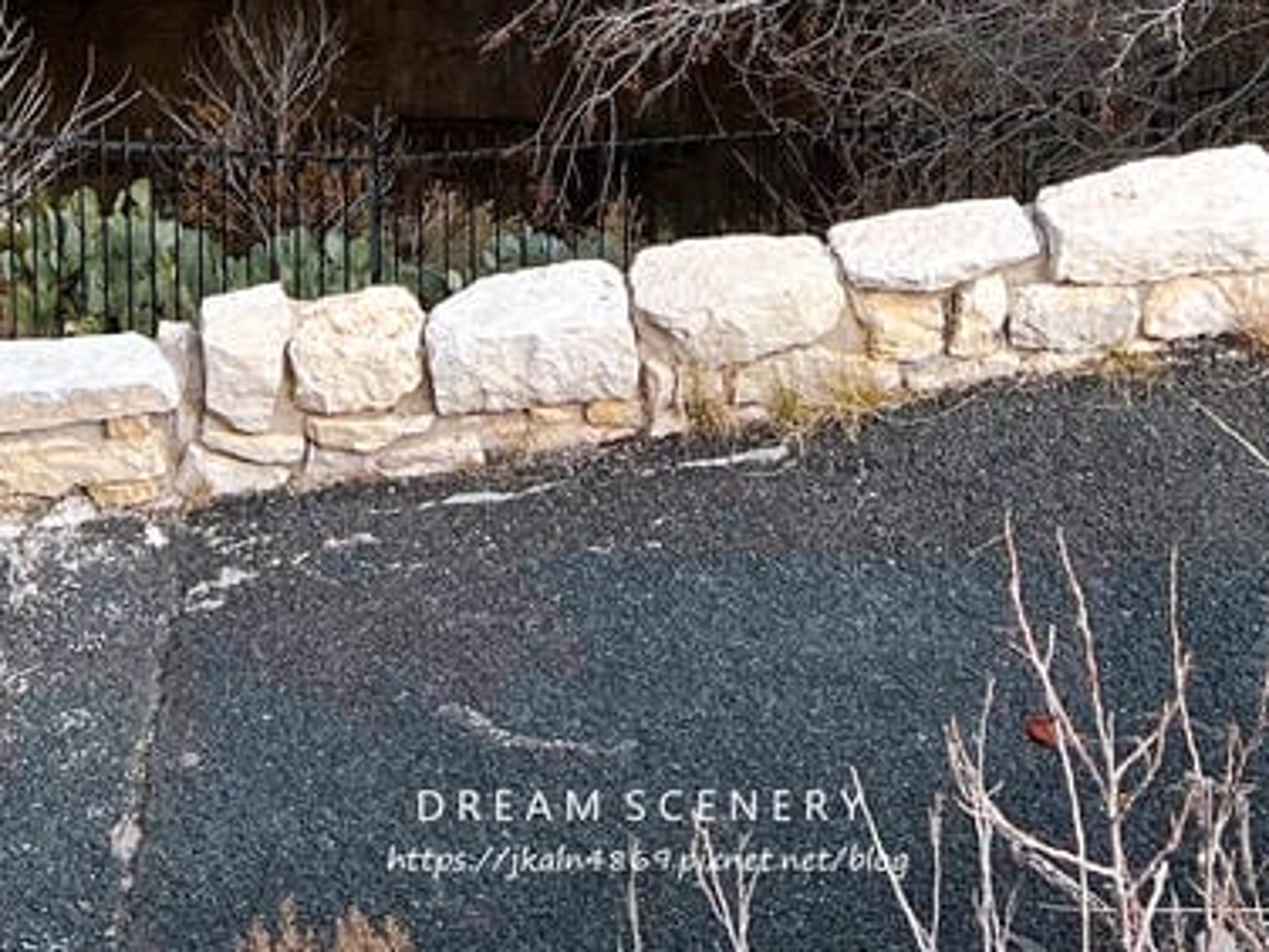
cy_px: -496
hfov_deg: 23.5
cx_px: 479
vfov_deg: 16.2
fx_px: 3043
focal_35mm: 83
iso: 50
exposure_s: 1/2353
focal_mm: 5.7
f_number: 1.5
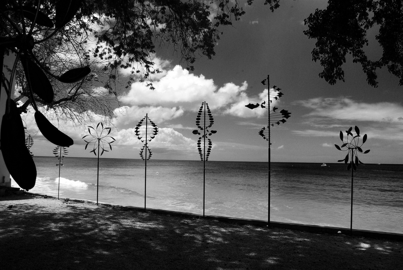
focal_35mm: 27
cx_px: 202
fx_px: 303
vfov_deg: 48.1
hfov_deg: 67.3
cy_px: 135
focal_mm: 18
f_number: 19
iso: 100
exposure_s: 1/60
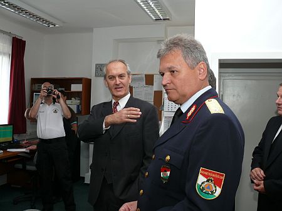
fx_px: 285
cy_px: 106
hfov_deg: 52.6
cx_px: 141
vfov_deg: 40.7
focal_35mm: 35
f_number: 4
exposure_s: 1/30
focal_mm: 7.4
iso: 100
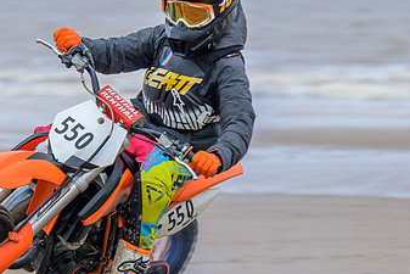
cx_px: 35
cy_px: 175
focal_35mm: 413
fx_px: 4705
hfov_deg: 5.0
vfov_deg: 3.3
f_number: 4
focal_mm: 110
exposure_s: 1/200
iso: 90
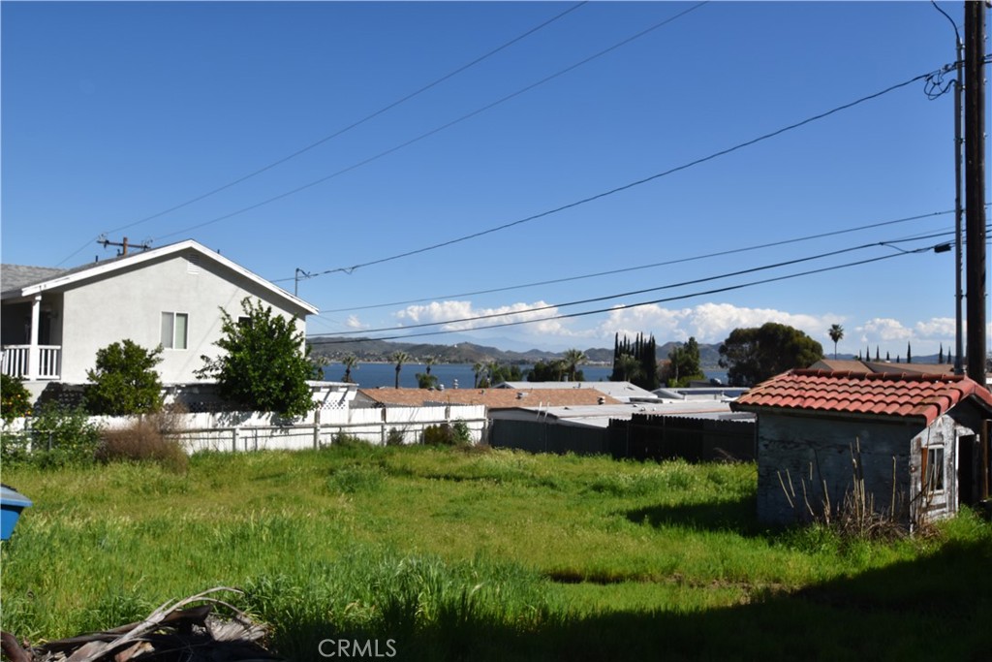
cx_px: 496
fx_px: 744
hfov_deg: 67.4
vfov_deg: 47.9
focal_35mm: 27
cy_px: 331
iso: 200
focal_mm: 18
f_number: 10
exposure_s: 1/400
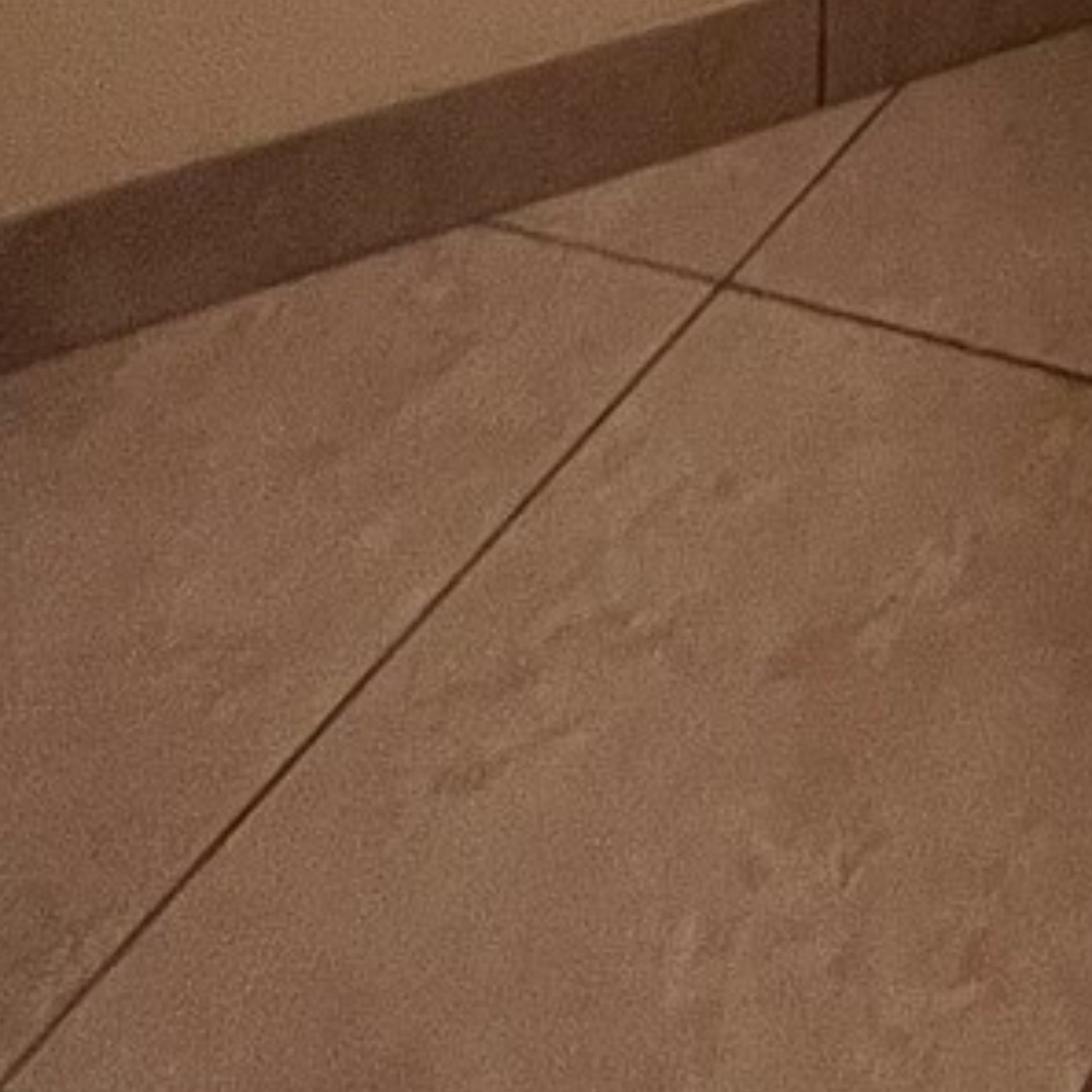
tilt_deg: -6.6
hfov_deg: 20.0
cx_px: 1971
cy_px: -1338
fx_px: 2213
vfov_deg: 16.5
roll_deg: -3.7
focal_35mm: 62
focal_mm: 1.57
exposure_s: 1/120
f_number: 1.8
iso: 200
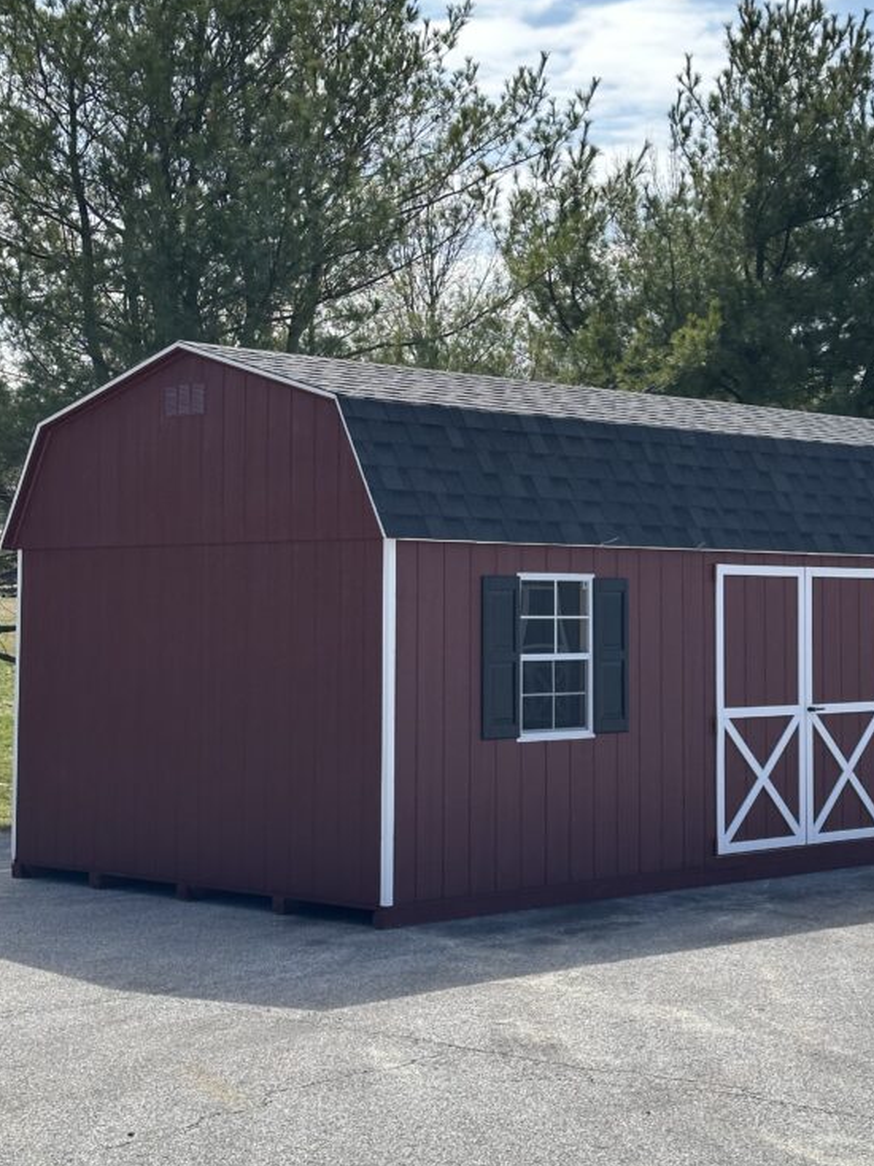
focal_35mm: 67
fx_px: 2257
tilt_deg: +0.8
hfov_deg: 21.8
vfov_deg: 29.0
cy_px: 516
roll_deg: +1.0
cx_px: 578
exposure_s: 1/4566
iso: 64
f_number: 1.78
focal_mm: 6.86
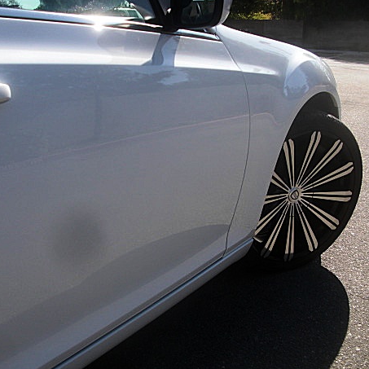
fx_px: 543
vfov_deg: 37.5
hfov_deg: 37.4
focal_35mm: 45
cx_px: 152
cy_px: 194
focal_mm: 6.3
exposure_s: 1/640
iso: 50
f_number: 2.8
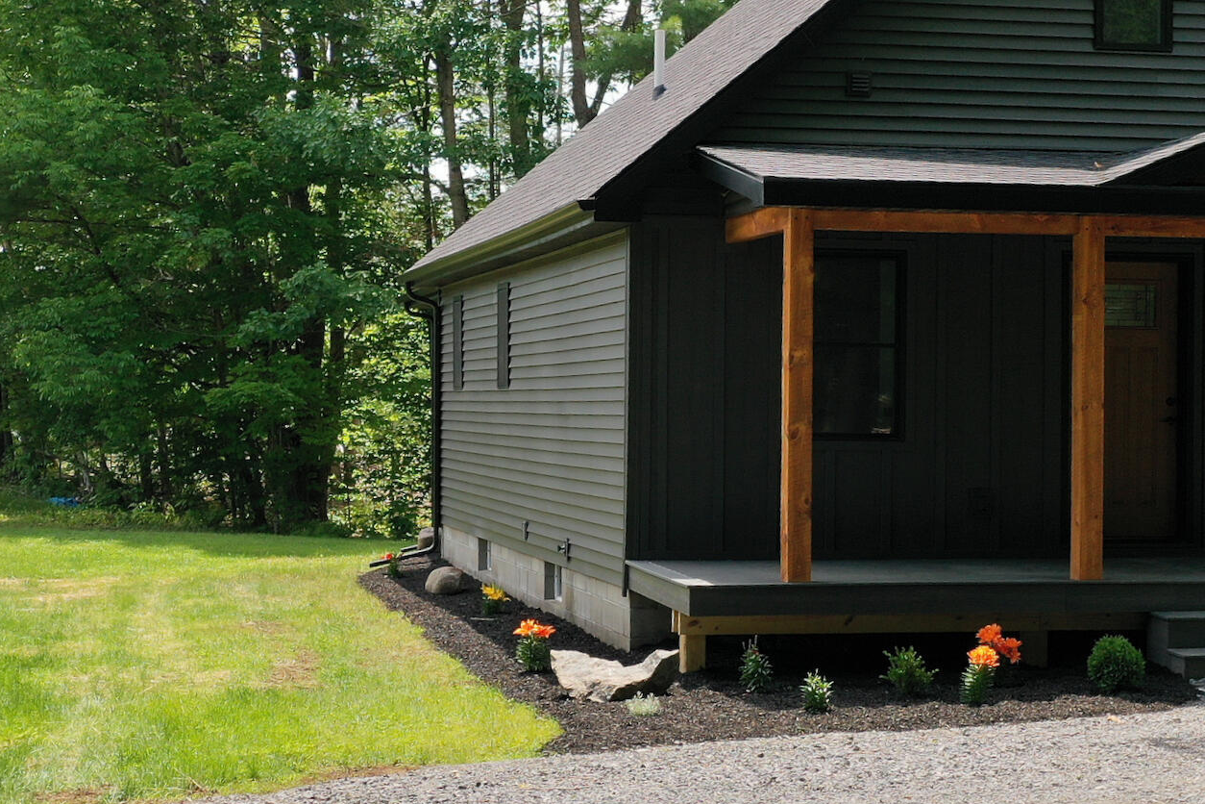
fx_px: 2242
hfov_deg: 30.0
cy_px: 439
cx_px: 701
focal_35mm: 67
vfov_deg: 20.3
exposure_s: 1/40
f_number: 3.2
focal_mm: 10.26
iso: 100
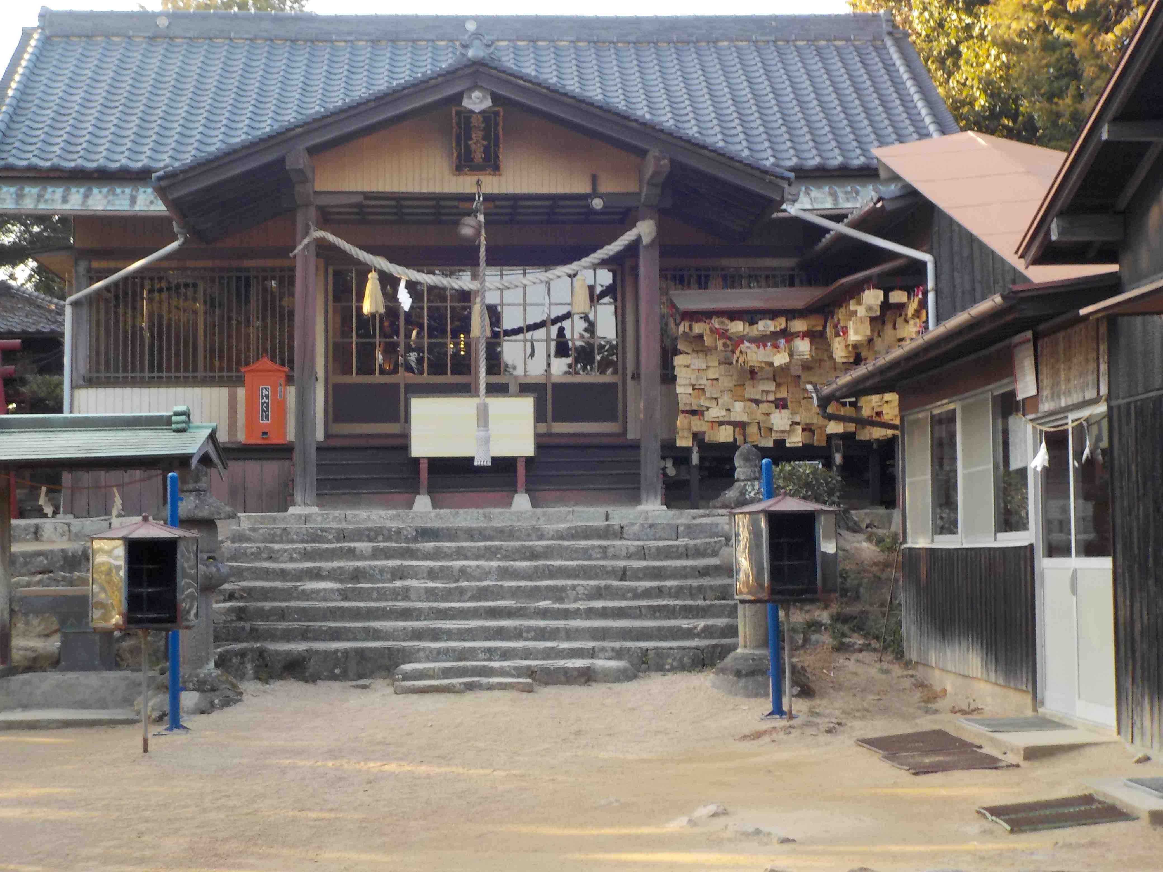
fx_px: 1949
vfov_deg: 25.2
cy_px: 436
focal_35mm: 58
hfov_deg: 33.2
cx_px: 582
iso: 125
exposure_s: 1/60
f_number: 4.7
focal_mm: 7.9
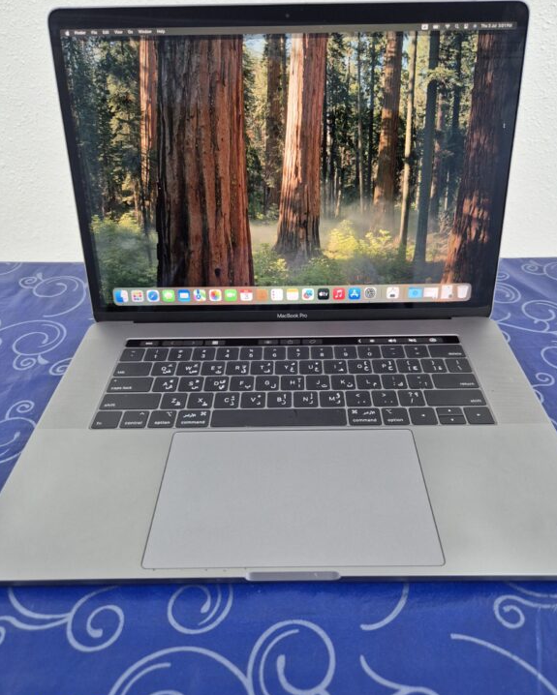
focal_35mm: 25
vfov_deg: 68.0
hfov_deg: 56.8
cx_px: 289
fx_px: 515
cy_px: 367
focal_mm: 5.4
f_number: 1.8
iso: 500
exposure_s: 1/120
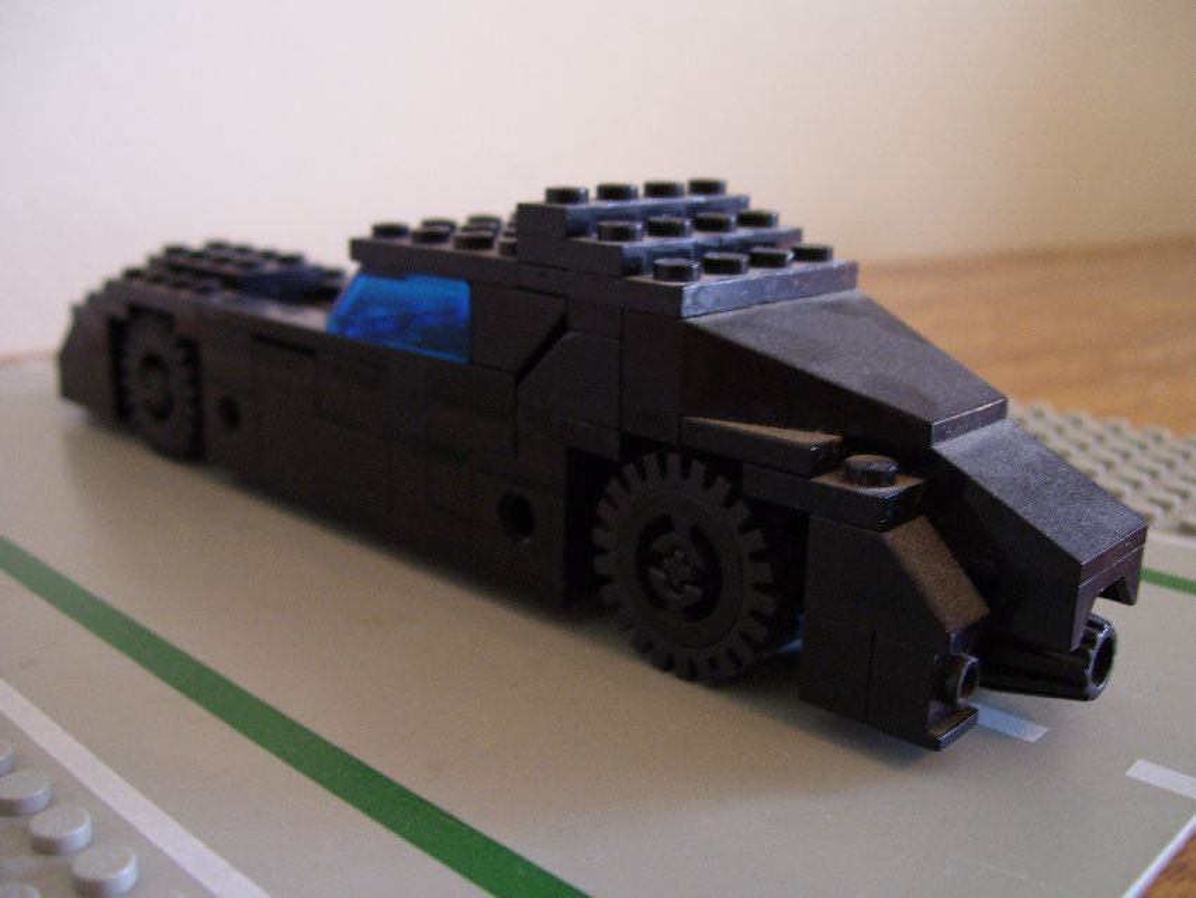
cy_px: 449
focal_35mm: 37
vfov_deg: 38.7
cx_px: 598
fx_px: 1279
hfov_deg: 50.1
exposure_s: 1/8
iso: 160
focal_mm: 6
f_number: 2.7
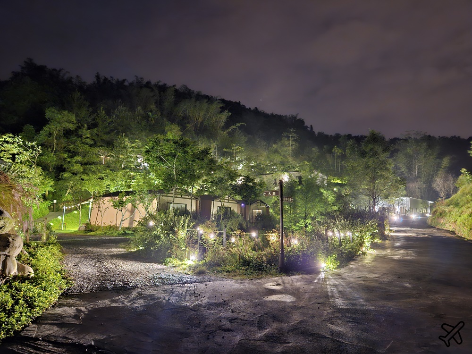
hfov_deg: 73.9
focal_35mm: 23
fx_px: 314
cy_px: 177
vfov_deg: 58.9
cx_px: 236
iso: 2000
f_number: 1.8
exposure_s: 1/3
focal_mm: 5.4
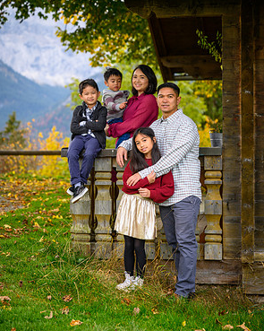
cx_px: 132
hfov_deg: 19.2
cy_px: 142
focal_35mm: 80
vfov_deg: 23.8
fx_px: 782
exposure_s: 1/1000
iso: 250
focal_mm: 70
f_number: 2.8
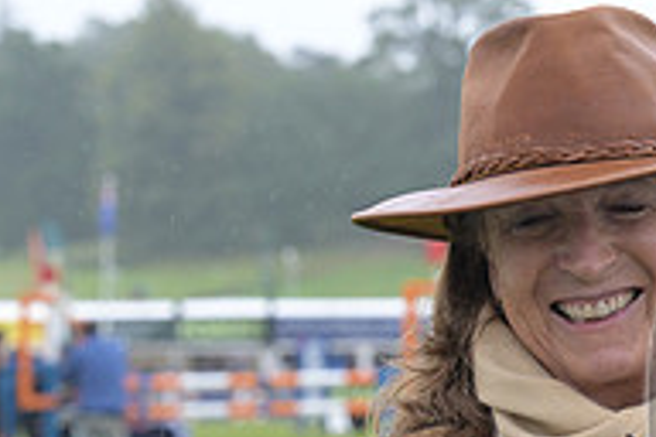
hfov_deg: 9.5
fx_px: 3863
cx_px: 960
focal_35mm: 212
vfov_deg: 6.5
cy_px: 357
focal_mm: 70
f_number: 5.6
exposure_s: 1/800
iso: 900
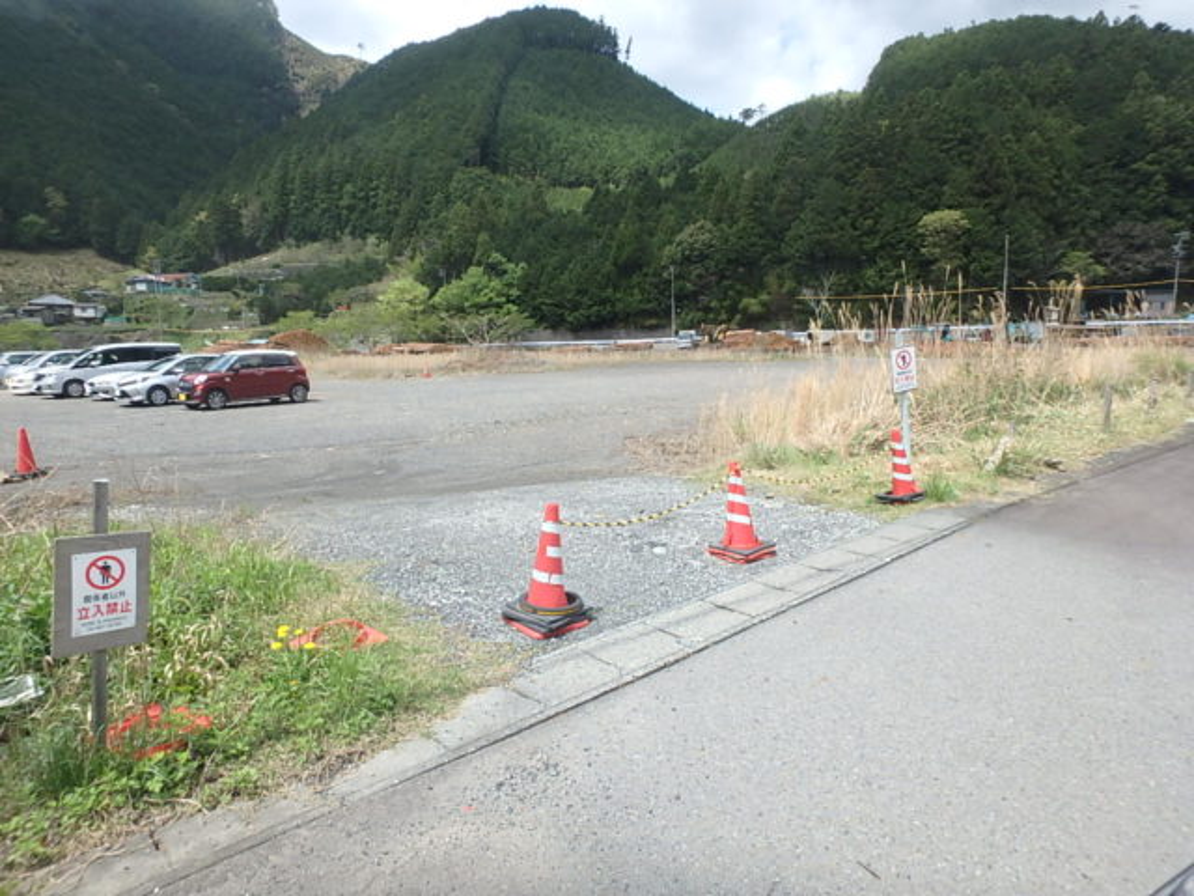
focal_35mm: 21
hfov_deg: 79.0
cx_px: 597
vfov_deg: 63.4
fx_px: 724
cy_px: 448
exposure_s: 1/640
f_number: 3.5
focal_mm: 3.7
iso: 125
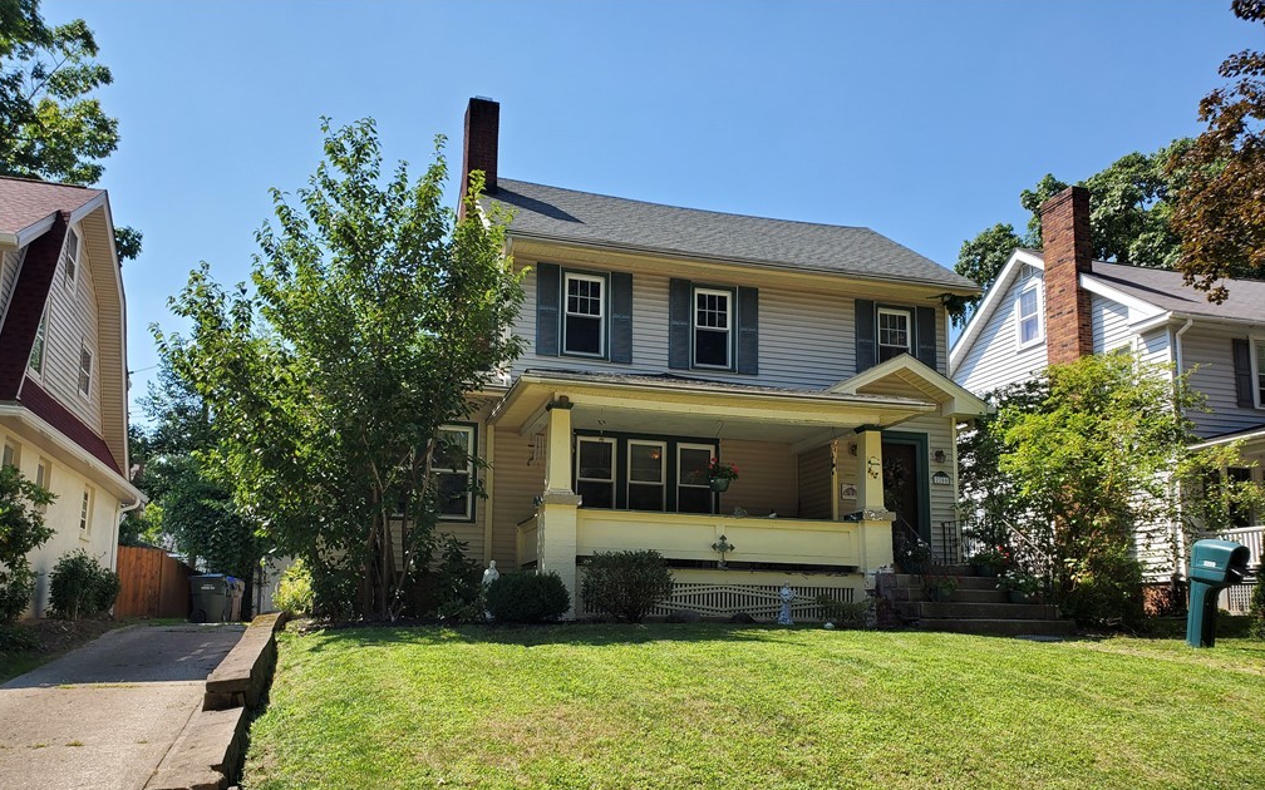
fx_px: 965
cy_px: 479
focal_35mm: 28
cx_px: 627
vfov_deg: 44.3
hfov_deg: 66.5
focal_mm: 4.3
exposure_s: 1/986
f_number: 2.4
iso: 50
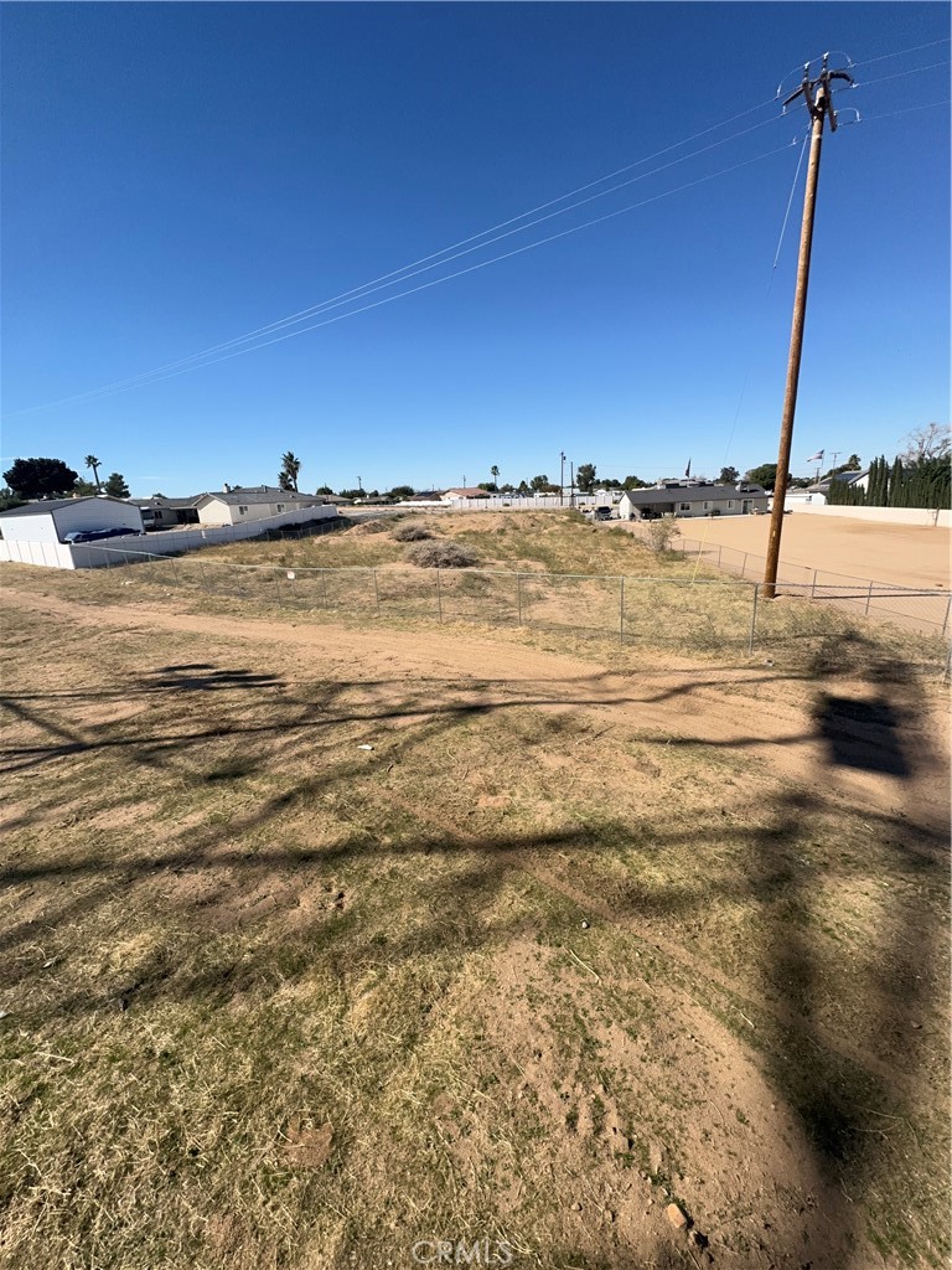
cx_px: 476
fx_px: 513
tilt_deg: -16.0
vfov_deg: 102.1
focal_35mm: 14
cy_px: 635
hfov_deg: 85.7
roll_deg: +3.0
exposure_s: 1/2674
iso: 50
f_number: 2.2
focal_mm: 2.22
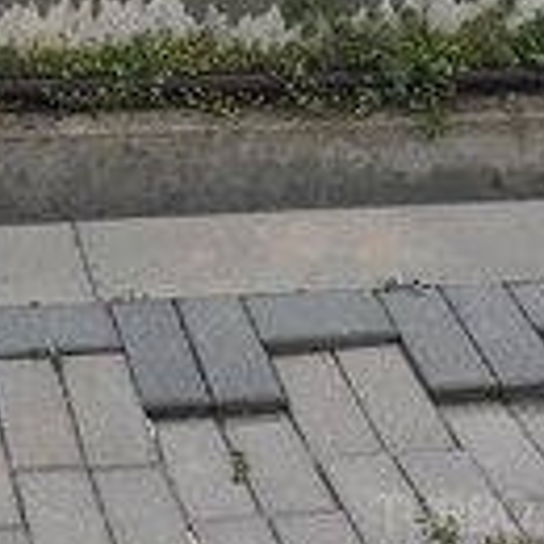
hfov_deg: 17.9
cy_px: -469
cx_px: -151
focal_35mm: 91
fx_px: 1618
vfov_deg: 15.9
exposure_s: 1/100
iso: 50
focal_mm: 3.6
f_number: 1.9
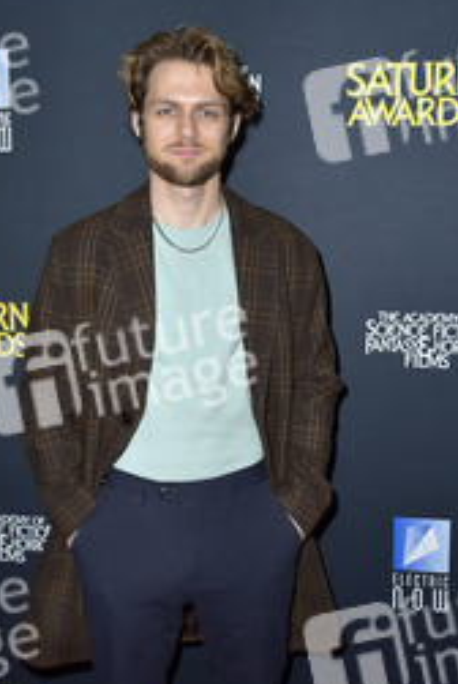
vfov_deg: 37.9
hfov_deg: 26.5
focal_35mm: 51
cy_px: 507
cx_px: 198
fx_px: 971
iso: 250
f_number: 6.3
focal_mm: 32
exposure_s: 1/250
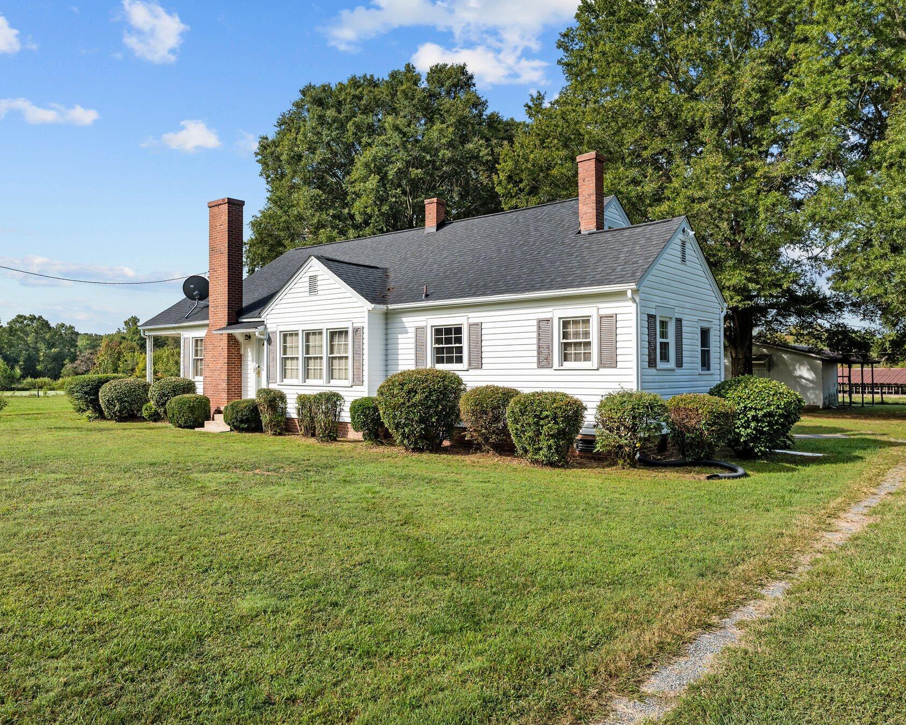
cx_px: 404
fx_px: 670
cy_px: 360
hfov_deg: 67.9
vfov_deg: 56.8
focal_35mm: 25
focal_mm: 22
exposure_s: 1/500
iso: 200
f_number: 7.1
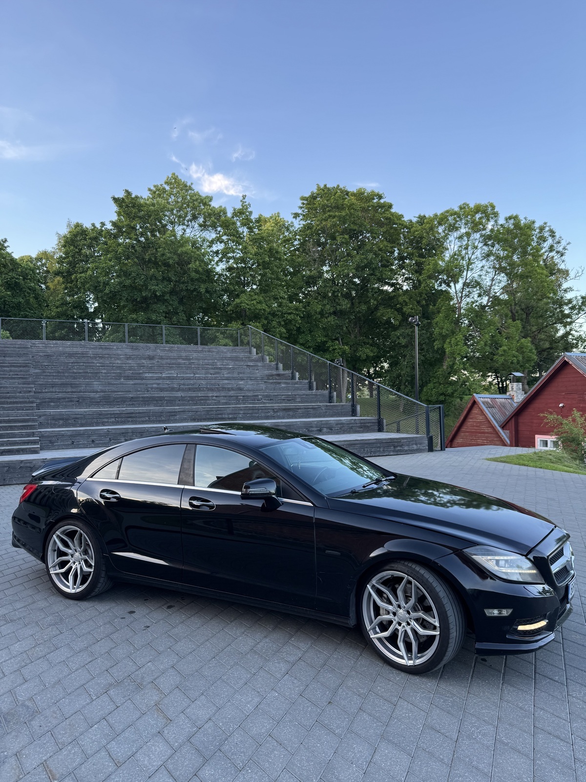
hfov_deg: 56.8
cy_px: 391
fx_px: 542
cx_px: 293
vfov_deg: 71.6
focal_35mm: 24
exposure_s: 1/188
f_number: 1.78
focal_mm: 6.76
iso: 64
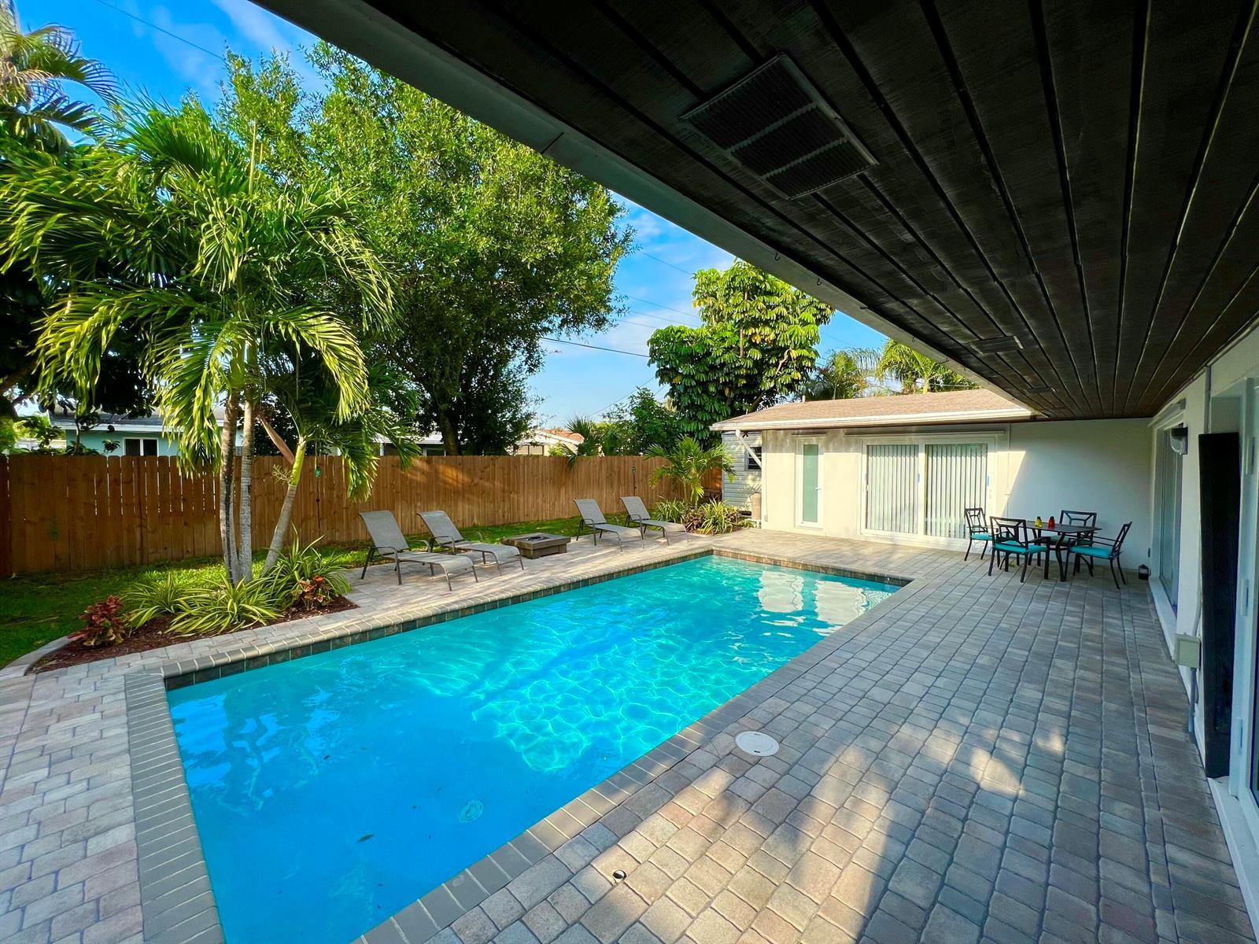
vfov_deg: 89.9
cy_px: 472
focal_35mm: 13
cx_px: 630
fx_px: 473
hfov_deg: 106.2
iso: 32
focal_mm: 1.57
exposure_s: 1/673
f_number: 1.8
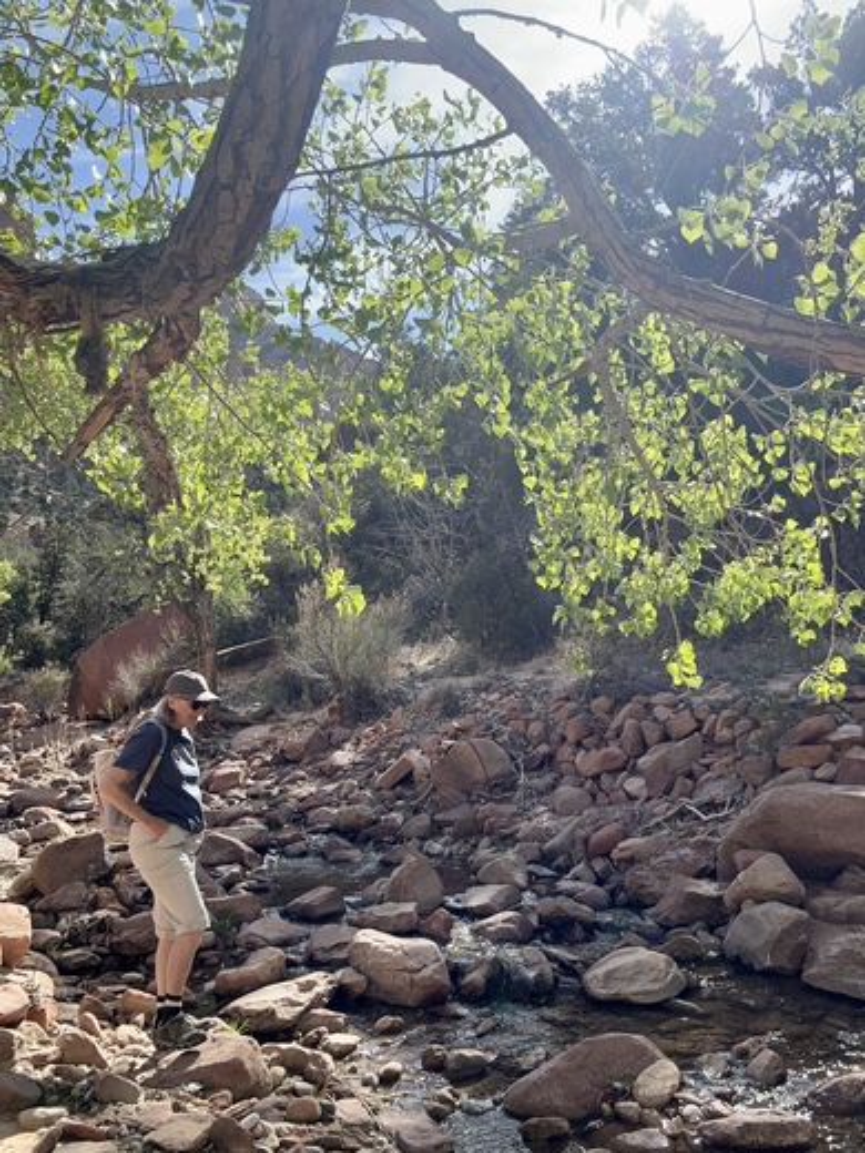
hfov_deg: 46.8
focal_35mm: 30
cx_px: 432
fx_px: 1000
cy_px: 576
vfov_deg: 60.0
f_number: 1.9
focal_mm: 2.69
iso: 25
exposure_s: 1/831
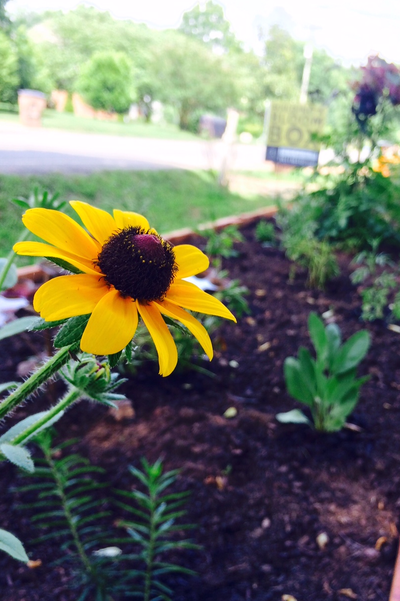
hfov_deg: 41.0
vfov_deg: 58.7
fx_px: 533
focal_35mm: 32
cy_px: 298
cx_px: 237
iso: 32
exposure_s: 1/260
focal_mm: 4.15
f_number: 2.2
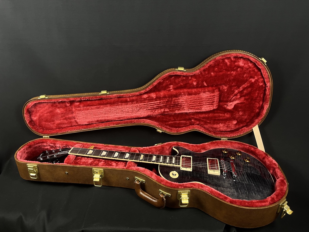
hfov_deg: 67.3
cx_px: 154
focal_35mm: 26
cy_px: 116
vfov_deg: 53.1
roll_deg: -0.6
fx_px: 232
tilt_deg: -27.7
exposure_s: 1/60
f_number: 1.6
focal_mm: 5.1
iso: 100
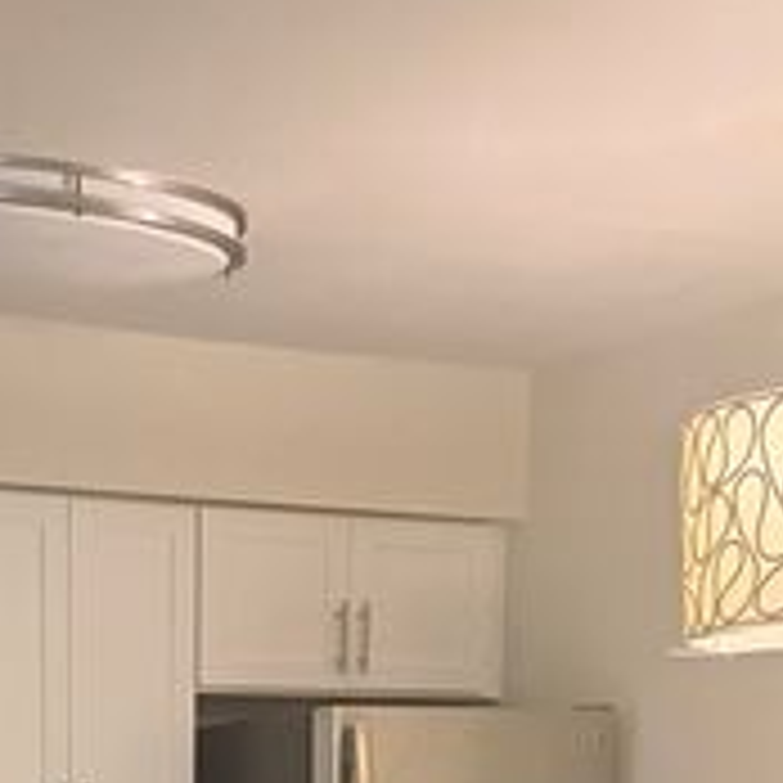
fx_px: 2252
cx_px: 40
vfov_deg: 16.9
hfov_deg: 19.3
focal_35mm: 88
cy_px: 1334
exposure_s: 1/40
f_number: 1.6
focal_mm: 5.96
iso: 400
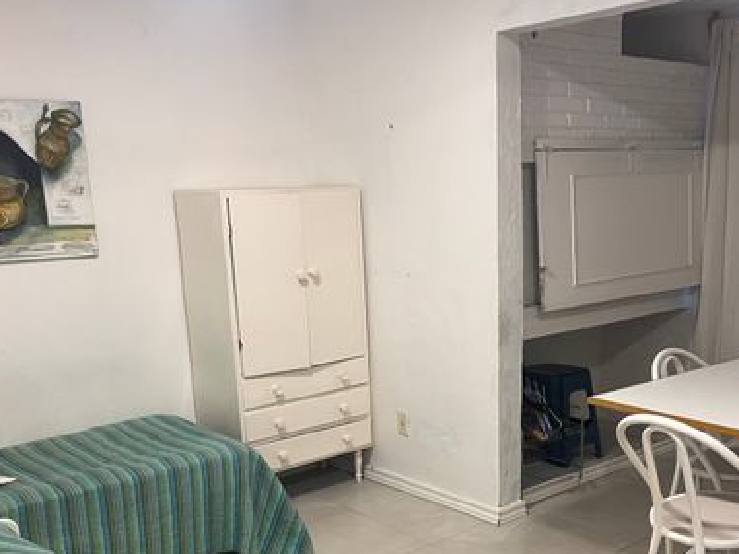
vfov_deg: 34.5
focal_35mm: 41
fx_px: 875
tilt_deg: -14.5
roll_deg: +1.9
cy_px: 410
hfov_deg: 45.5
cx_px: 449
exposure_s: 1/50
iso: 125
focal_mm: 5.1
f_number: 1.6
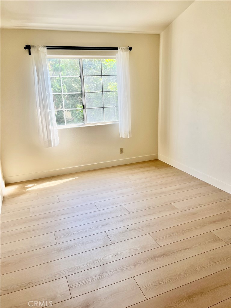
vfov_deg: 67.3
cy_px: 154
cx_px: 116
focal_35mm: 26
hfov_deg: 53.1
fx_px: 231
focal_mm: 5.1
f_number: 1.6
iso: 40
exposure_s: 1/122
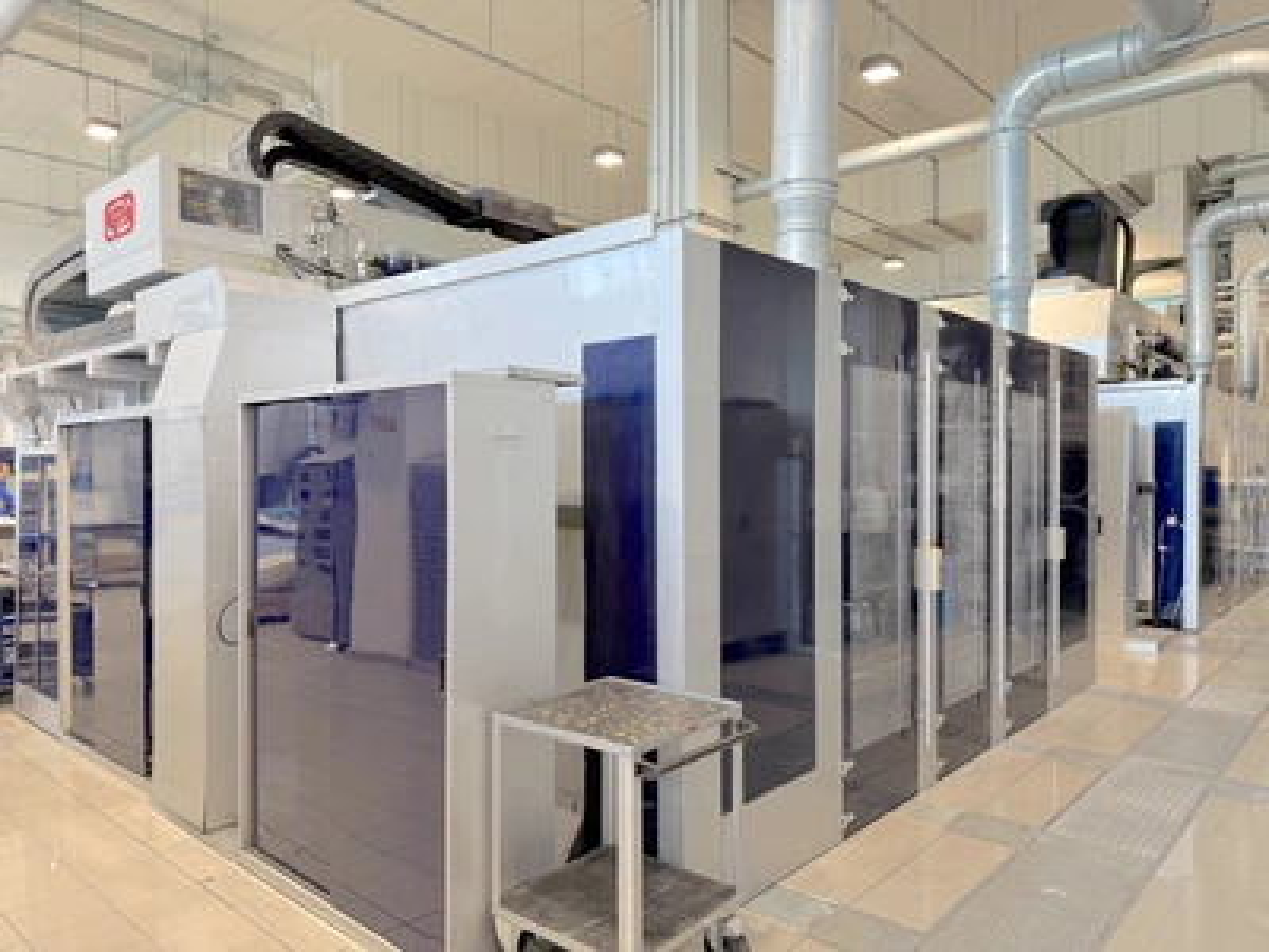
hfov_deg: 71.6
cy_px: 476
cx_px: 634
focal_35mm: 24
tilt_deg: -0.7
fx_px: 880
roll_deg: +0.0
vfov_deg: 56.8
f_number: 1.78
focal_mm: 6.76
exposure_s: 1/50
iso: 125
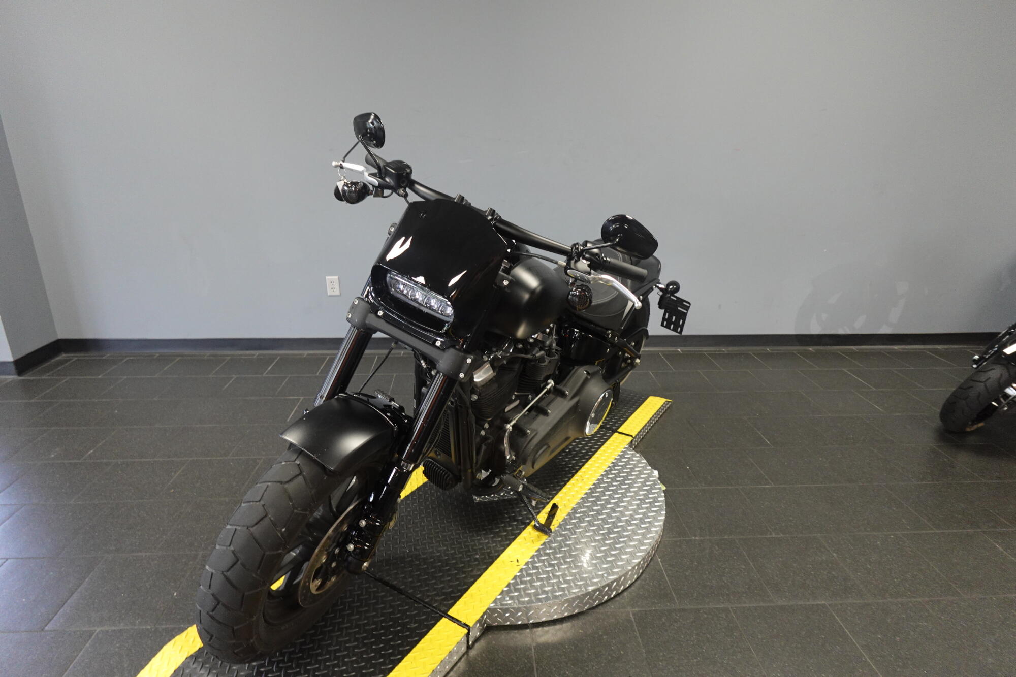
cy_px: 338
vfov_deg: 61.9
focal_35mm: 20
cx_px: 508
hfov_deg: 84.0
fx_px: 564
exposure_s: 1/80
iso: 800
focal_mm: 7.6
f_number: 2
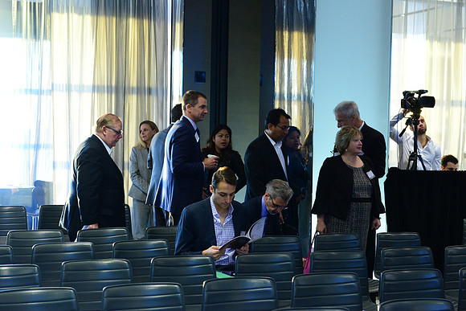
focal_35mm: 66
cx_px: 233
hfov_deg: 30.5
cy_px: 156
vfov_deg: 20.6
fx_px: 854
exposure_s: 1/60
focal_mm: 66
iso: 3200
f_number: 5.6
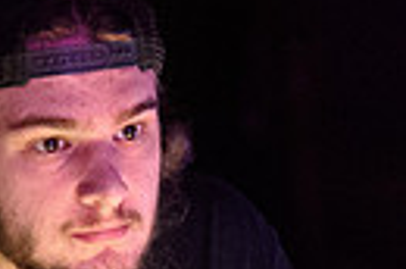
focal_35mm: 1343
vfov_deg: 1.0
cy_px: 580
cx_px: 253
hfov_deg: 1.5
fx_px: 15109
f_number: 2.8
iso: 12800
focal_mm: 200
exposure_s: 1/25
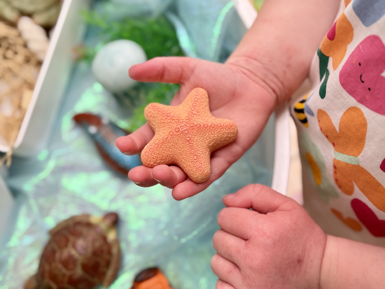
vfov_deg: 30.3
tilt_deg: -68.8
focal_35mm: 48
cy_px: 144
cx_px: 192
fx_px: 534
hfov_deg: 39.7
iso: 64
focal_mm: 6.76
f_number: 1.78
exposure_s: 1/130
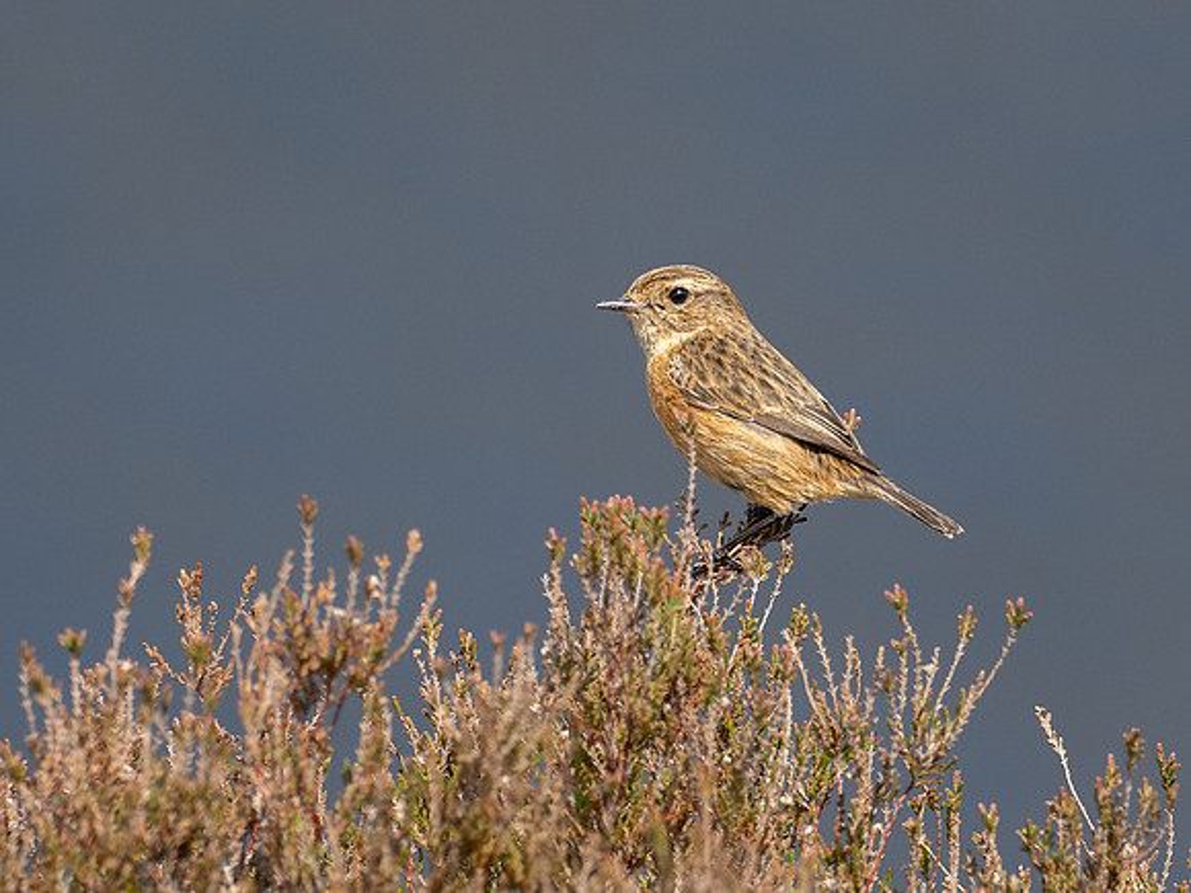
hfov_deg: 1.7
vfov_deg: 1.2
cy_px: 479
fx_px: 40966
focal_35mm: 1191
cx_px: 612
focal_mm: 300
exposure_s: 1/1250
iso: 320
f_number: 4
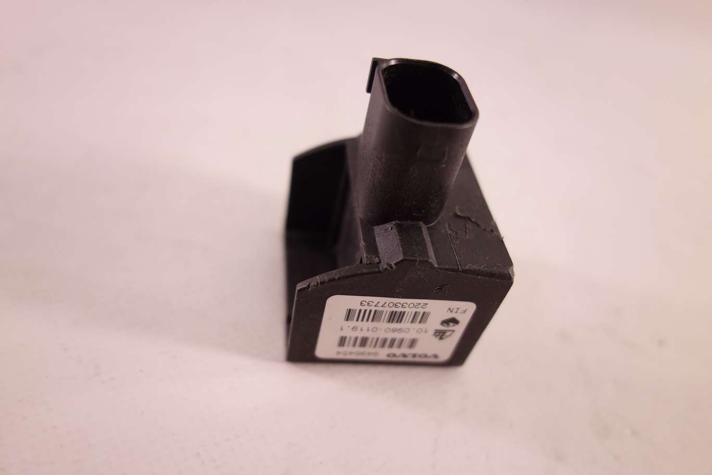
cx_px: 356
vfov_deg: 46.4
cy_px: 238
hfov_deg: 65.5
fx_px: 554
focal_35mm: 28
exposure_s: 1/100
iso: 200
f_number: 2.5
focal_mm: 10.4
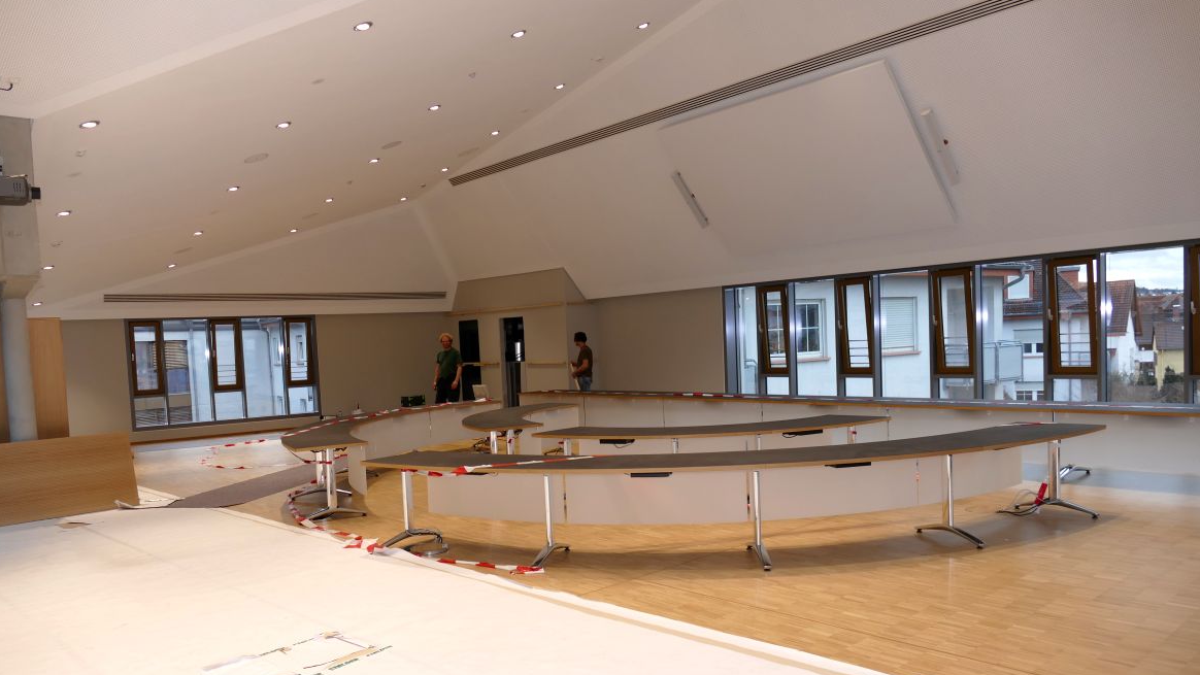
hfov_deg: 69.8
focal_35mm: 27
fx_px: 859
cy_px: 405
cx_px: 582
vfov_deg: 42.7
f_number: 2.8
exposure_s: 1/80
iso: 125
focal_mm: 9.12
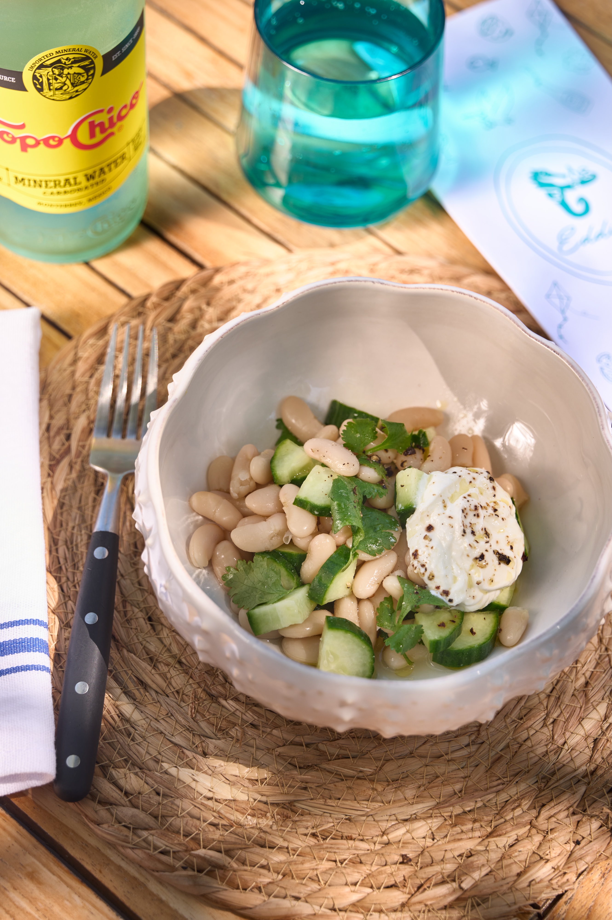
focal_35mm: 75
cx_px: 306
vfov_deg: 27.0
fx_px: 1915
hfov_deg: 18.2
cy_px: 460
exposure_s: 1/125
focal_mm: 75
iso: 100
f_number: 5
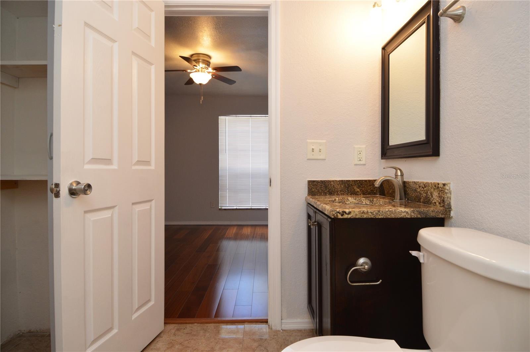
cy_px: 176
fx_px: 265
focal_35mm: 18
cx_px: 265
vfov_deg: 67.3
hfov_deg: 90.1
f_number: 4
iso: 500
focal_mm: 12
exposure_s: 1/60
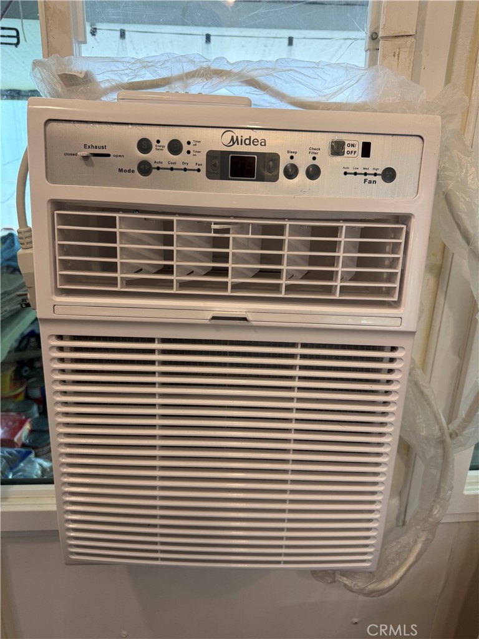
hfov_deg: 56.8
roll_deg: -0.9
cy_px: 320
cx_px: 240
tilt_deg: -19.7
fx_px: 443
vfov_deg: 71.6
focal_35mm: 24
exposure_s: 1/127
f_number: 1.78
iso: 100
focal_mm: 6.76
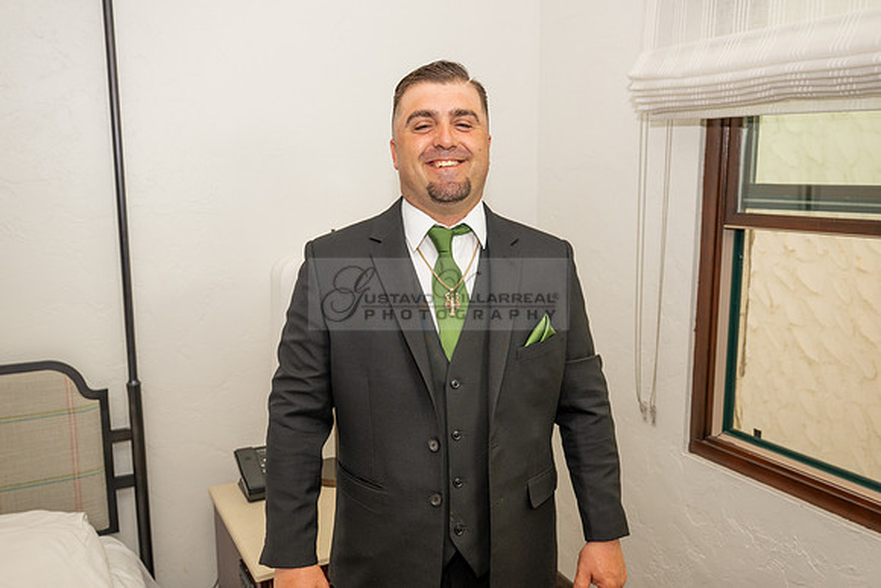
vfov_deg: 43.6
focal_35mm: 30
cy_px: 294
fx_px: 734
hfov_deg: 61.9
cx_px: 440
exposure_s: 1/200
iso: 500
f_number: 4.5
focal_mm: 30
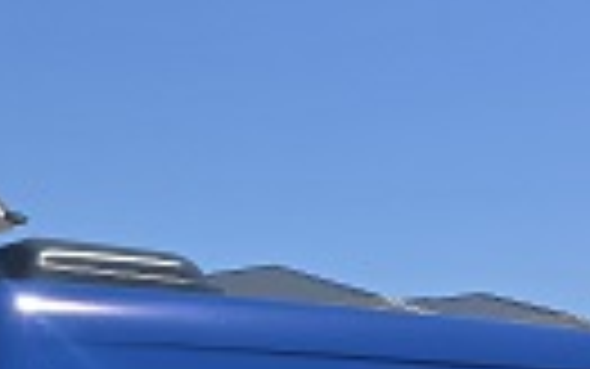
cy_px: 664
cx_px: -189
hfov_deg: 20.3
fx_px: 1496
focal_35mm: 93
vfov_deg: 12.8
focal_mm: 6.3
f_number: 1.7
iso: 12
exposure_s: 1/973
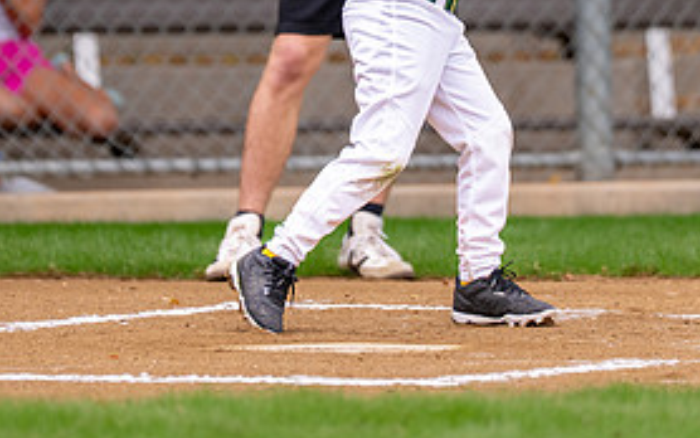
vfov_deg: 2.2
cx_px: 322
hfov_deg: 3.4
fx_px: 11642
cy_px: -190
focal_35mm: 610
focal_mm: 200
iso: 250
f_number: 2.8
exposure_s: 1/1600
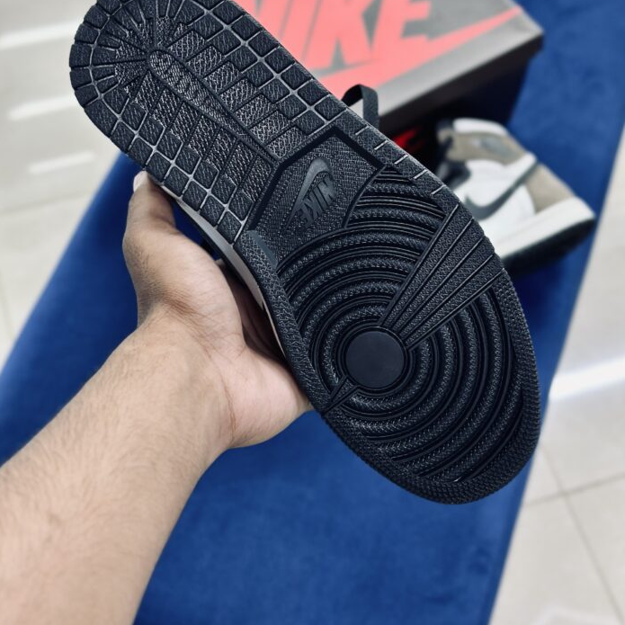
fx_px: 1164
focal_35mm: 57
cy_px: 277
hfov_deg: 30.0
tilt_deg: -58.4
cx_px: 312
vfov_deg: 30.0
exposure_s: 1/100
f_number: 1.78
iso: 160
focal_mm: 6.86
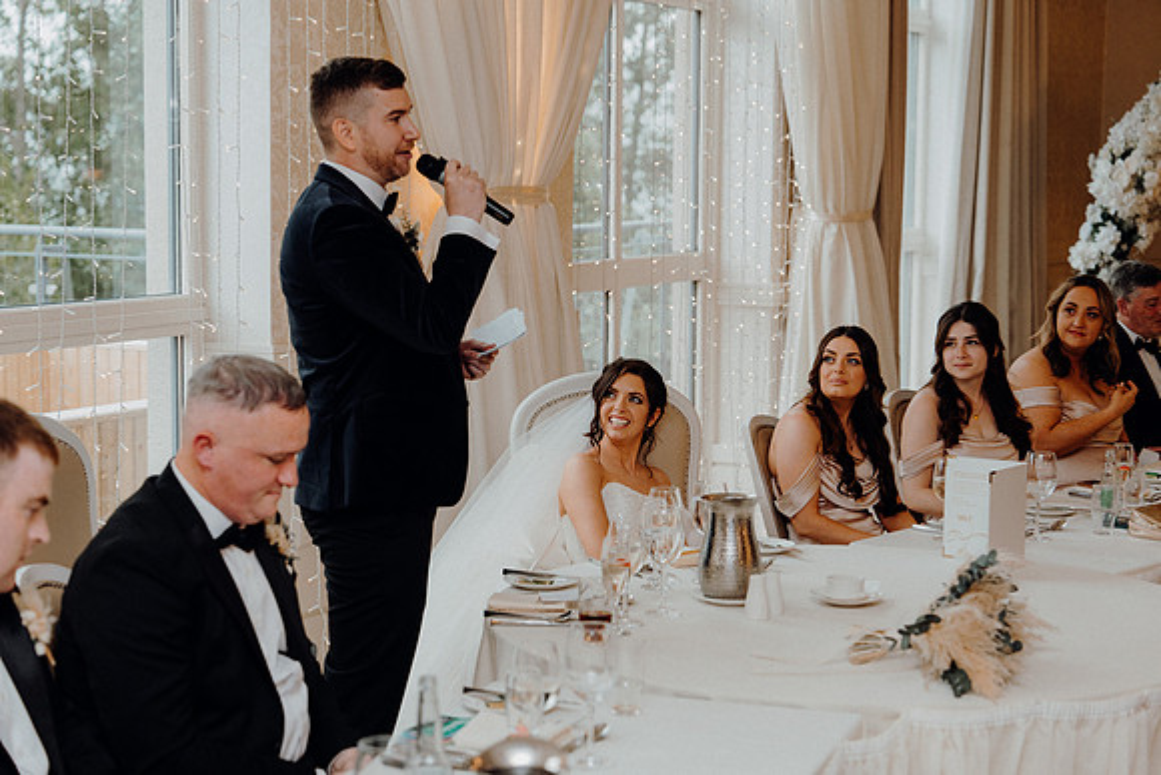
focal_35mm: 70
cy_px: 388
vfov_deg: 19.5
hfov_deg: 28.8
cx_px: 580
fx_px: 2258
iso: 800
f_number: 3.5
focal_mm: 70
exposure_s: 1/160
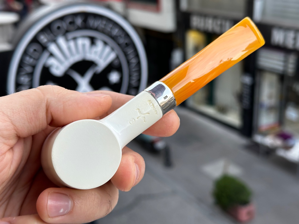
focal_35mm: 48
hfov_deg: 39.7
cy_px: 112
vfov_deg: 30.3
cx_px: 150
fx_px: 415
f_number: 1.78
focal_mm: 6.86
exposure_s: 1/100
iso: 50
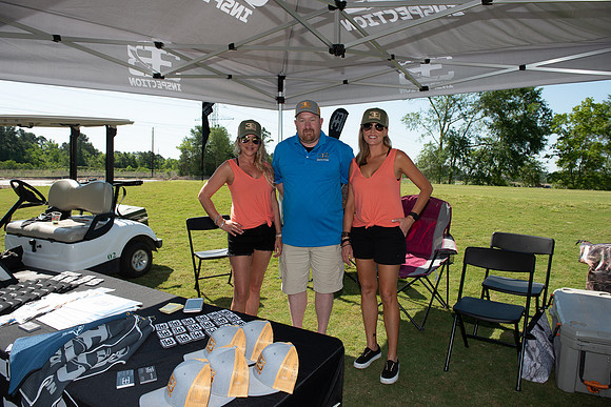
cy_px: 204
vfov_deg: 53.2
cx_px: 306
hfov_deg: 73.7
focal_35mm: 24
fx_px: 407
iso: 200
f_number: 7.1
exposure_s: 1/400
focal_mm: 24
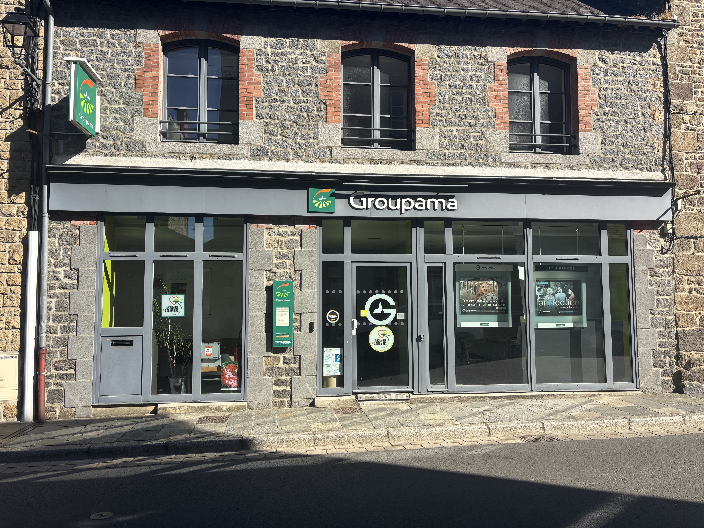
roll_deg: +0.1
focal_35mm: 26
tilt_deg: +4.2
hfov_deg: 67.3
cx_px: 352
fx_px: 529
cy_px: 264
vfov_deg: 53.1
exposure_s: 1/2193
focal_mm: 5.96
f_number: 1.6
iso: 50
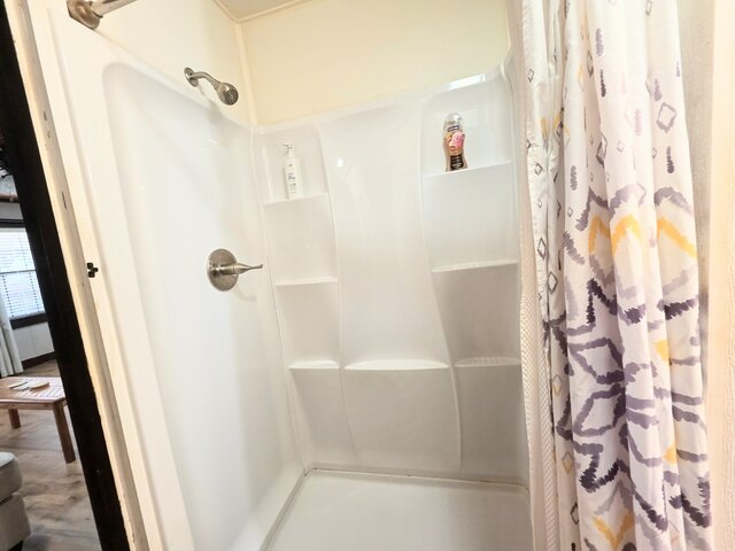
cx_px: 368
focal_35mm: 13
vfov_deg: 89.9
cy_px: 276
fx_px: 276
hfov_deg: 106.2
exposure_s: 1/60
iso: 160
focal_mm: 2.2
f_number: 1.9
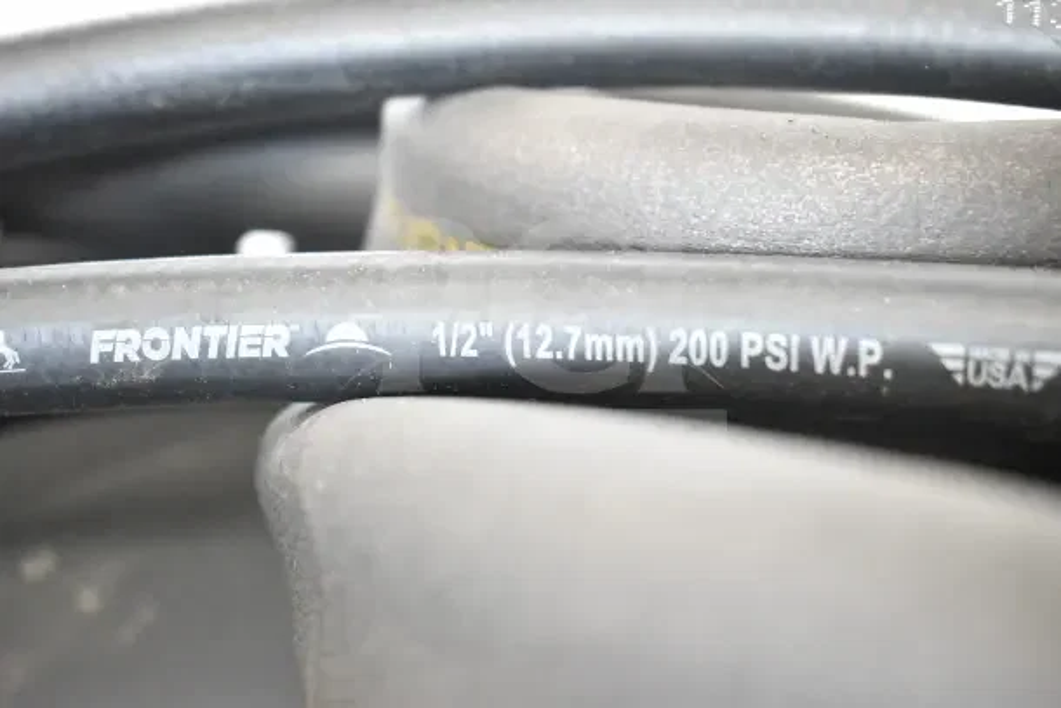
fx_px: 1415
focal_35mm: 48
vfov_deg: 28.1
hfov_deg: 41.1
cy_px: 354
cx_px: 530
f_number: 4.5
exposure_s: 1/50
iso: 9000
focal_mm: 32
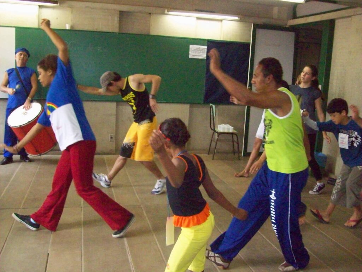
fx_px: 376
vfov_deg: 39.7
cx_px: 181
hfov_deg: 51.4
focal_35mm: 36
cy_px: 136
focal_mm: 6
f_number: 2.7
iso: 800
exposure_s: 1/128
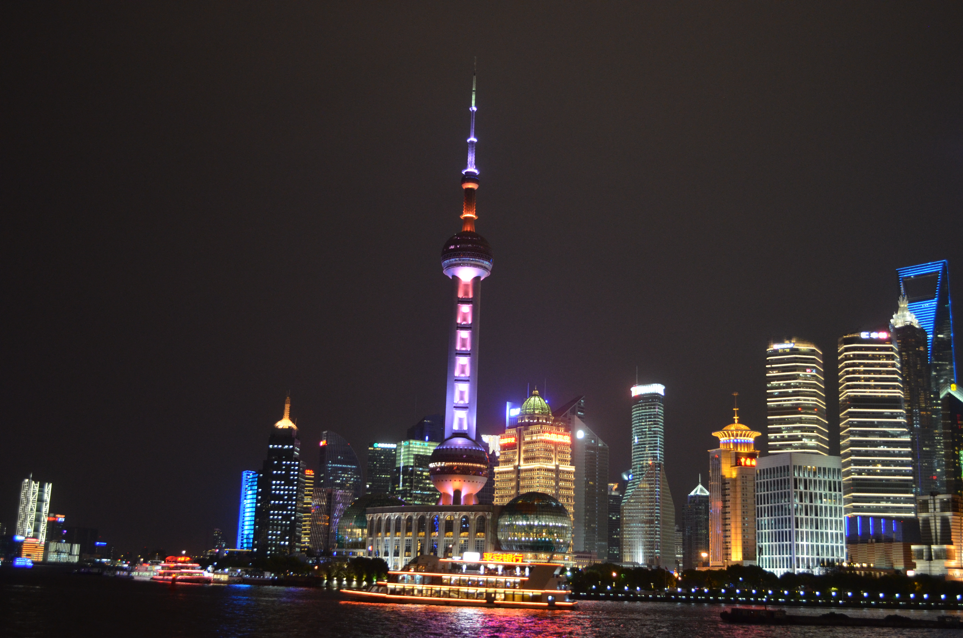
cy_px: 319
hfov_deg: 49.6
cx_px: 482
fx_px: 1041
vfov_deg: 34.1
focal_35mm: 39
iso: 1600
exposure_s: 1/13
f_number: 4.2
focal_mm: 26
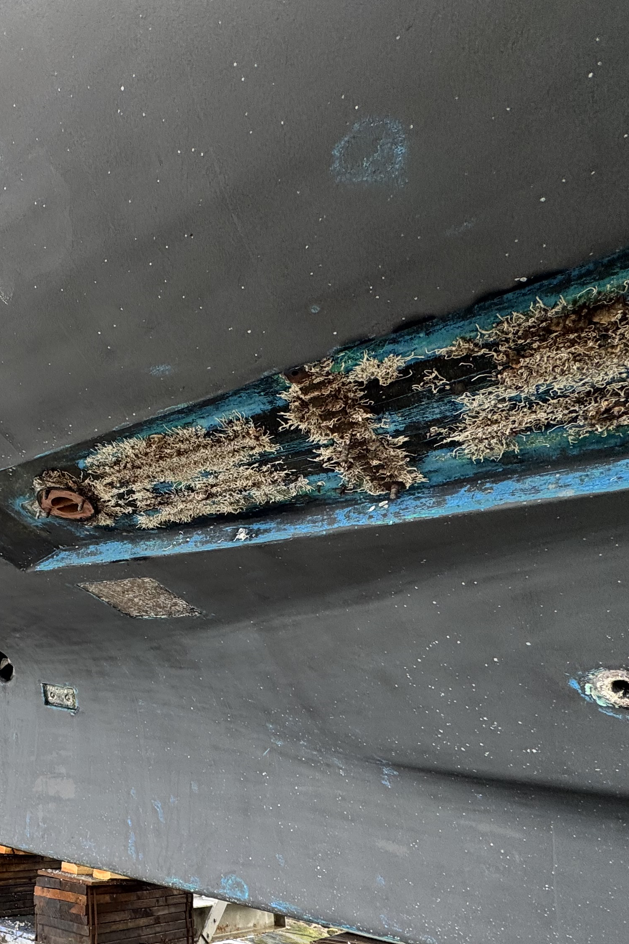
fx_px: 681
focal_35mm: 26
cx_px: -56
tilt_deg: +8.0
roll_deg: -6.6
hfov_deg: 40.4
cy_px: 623
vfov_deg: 67.6
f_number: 2.2
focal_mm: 2.22
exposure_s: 1/156
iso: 40
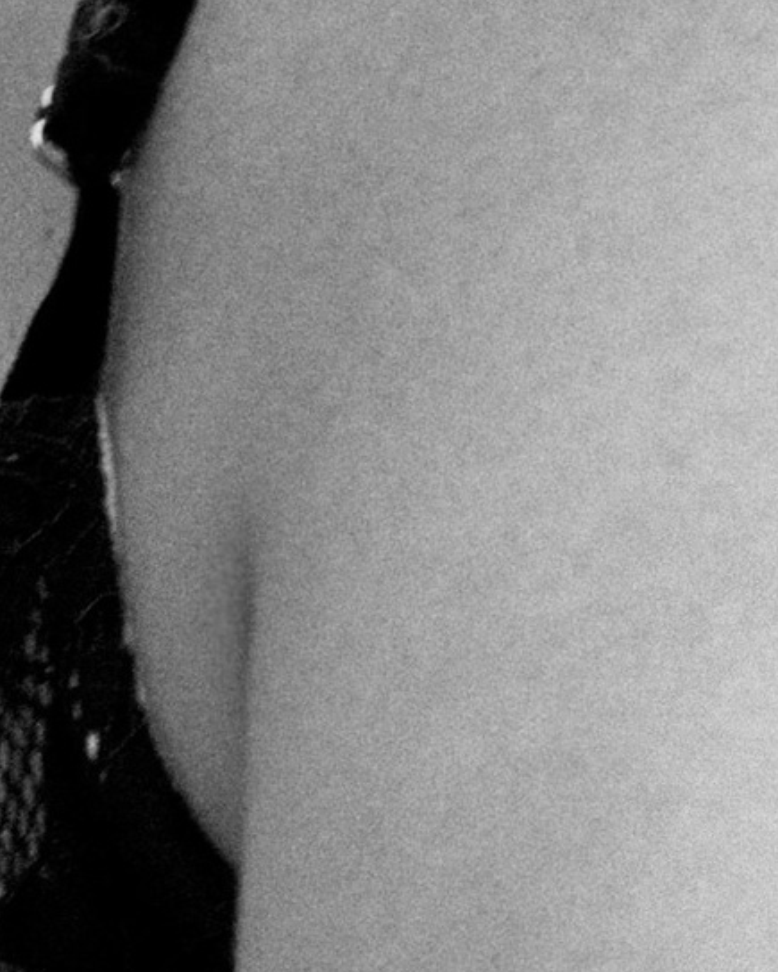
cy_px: -104
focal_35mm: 464
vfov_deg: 4.2
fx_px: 13359
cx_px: 937
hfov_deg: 3.3
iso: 125
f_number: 5.6
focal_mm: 70
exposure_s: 1/125
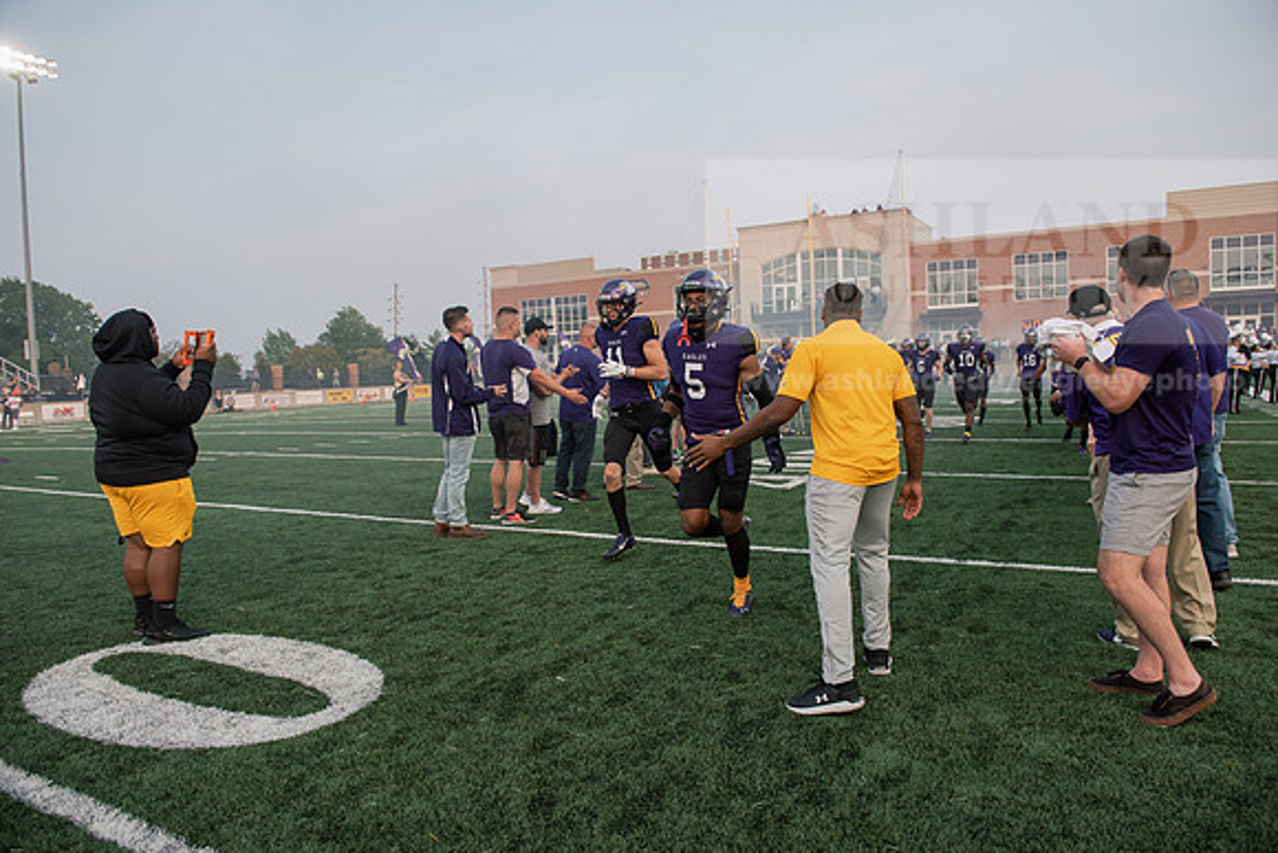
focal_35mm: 24
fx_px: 852
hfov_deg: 73.7
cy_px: 426
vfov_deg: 53.2
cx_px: 639
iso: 640
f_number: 5
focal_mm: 24
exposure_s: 1/640
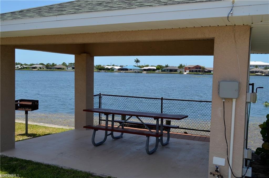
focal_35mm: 36
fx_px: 268
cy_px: 89
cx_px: 134
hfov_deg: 53.3
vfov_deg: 36.7
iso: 100
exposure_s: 1/250
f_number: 8
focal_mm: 24
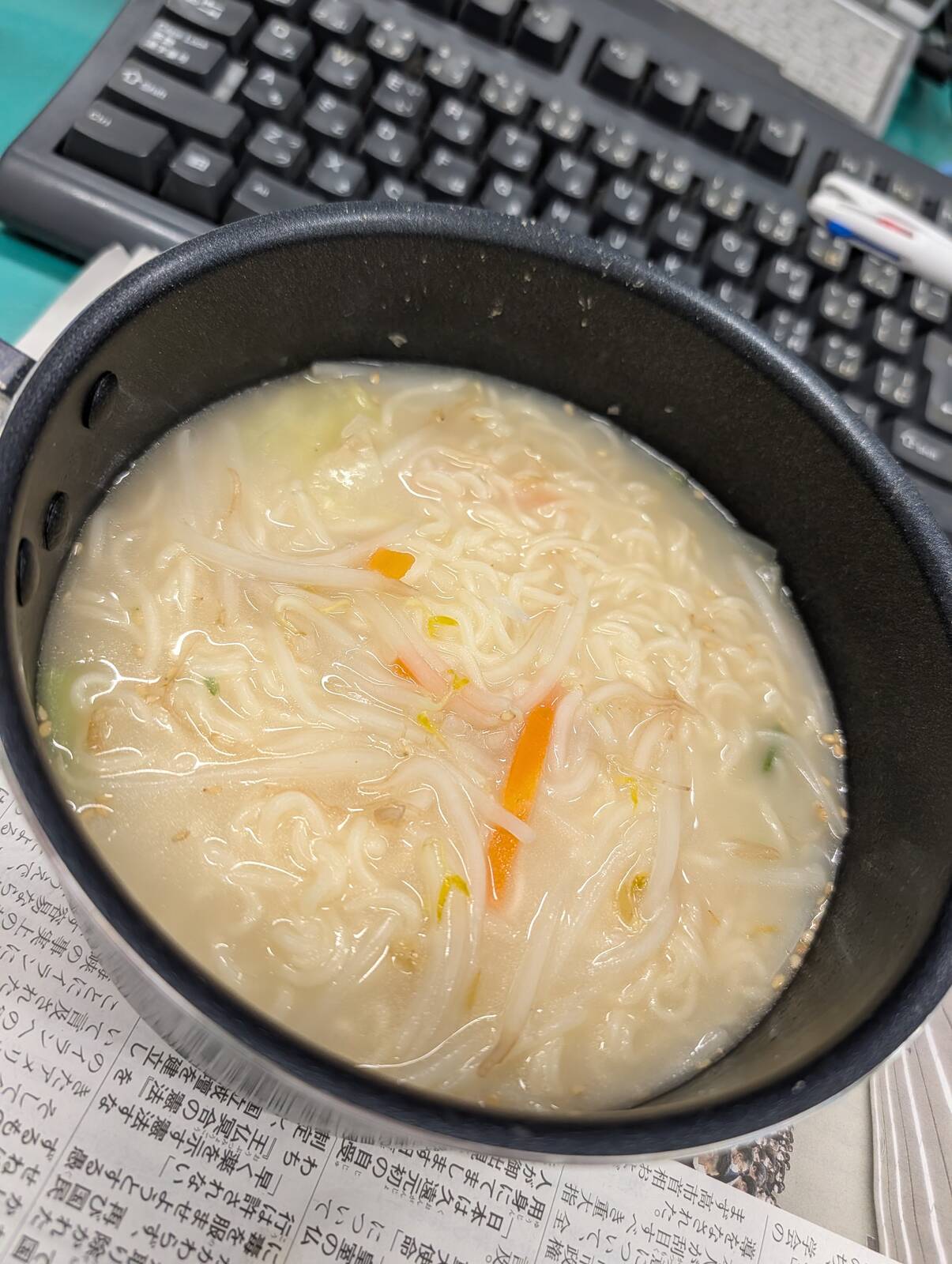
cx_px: 476
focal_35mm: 24
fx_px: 878
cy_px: 632
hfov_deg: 56.9
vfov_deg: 71.5
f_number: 1.68
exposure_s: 1/300
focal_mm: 6.9
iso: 499
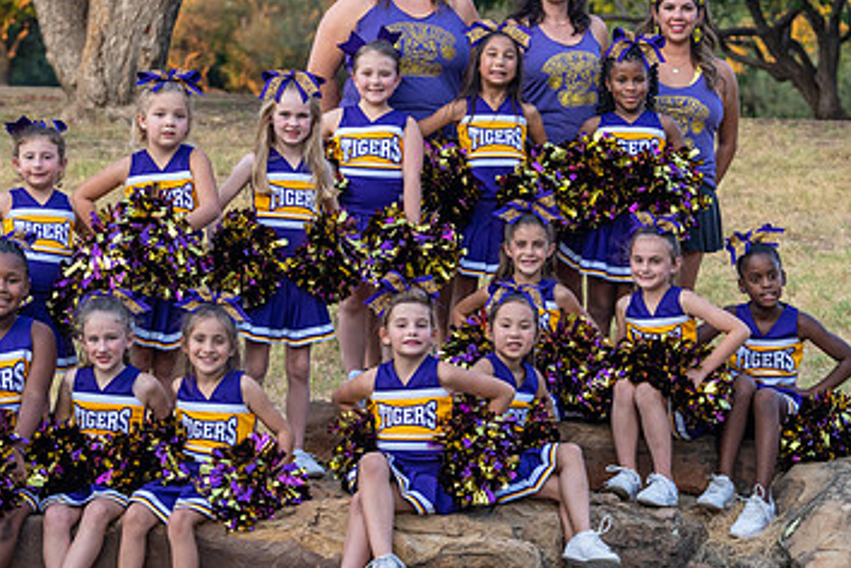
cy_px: 232
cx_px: 426
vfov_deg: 9.7
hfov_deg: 14.6
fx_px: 3333
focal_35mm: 141
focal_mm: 86
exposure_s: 1/320
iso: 640
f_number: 4
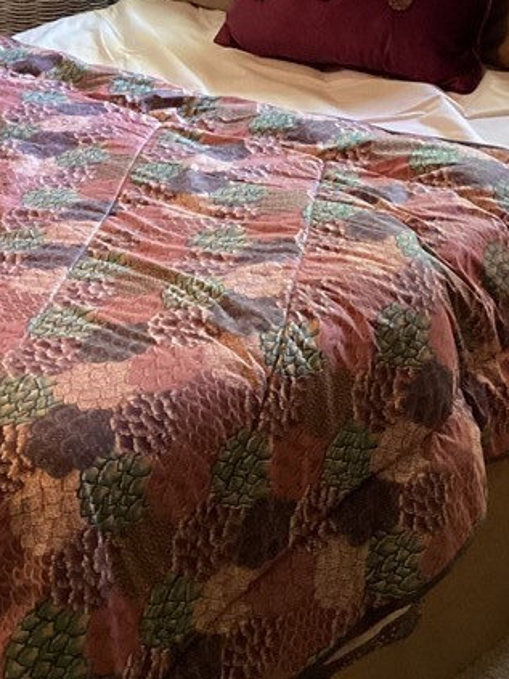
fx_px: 1471
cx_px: 291
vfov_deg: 25.1
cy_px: 45
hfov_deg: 19.6
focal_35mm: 75
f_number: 2.4
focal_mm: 3.3
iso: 320
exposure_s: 1/40
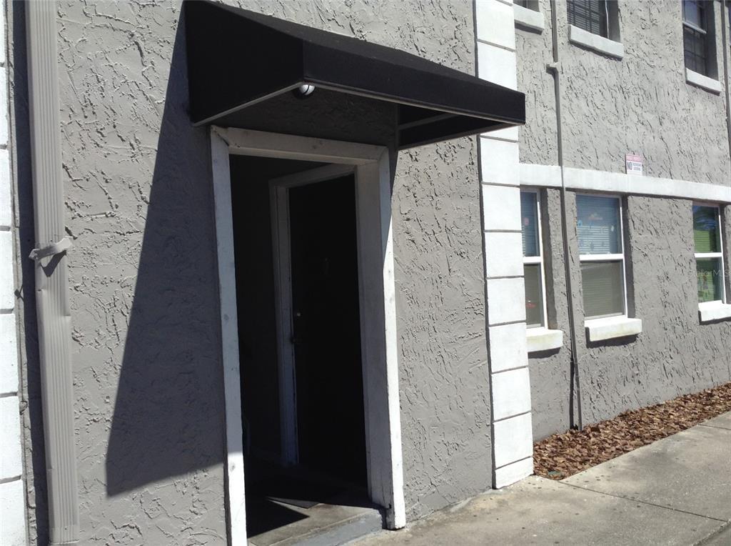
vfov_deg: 42.8
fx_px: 696
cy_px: 273
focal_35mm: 33
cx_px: 366
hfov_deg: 55.4
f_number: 2.4
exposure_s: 1/1812
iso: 25
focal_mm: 3.3
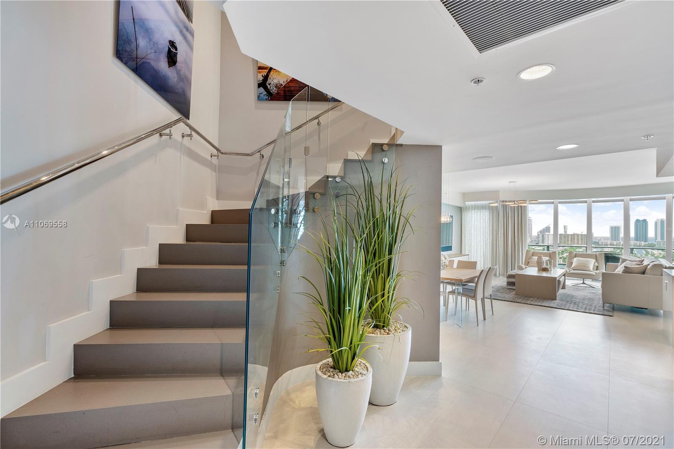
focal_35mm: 16
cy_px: 224
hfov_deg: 96.7
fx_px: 299
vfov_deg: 73.7
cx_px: 337
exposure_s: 1/13
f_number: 7.1
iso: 320
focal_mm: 16
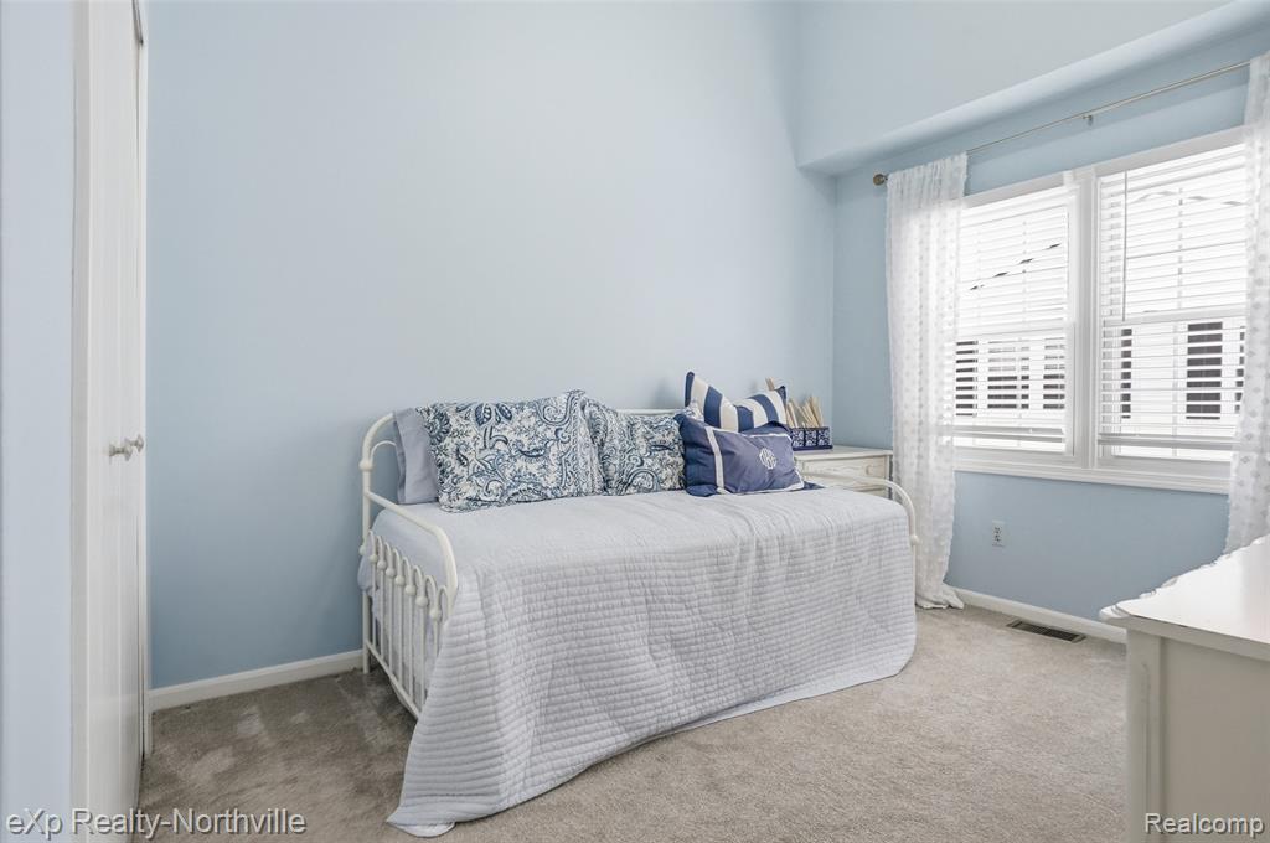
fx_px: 599
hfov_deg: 93.3
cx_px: 635
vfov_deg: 70.3
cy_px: 422
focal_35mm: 17
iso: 1600
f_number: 8
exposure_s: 1/1600
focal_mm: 17
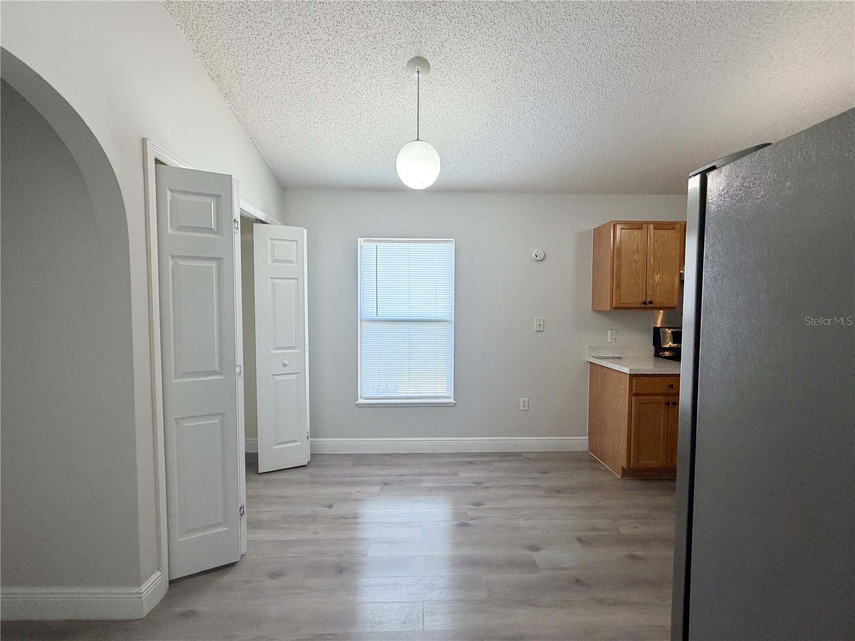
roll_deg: -0.6
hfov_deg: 102.1
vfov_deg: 85.7
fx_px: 346
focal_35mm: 14
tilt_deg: -2.2
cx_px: 428
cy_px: 320
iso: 200
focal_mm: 2.22
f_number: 2.2
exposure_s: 1/120
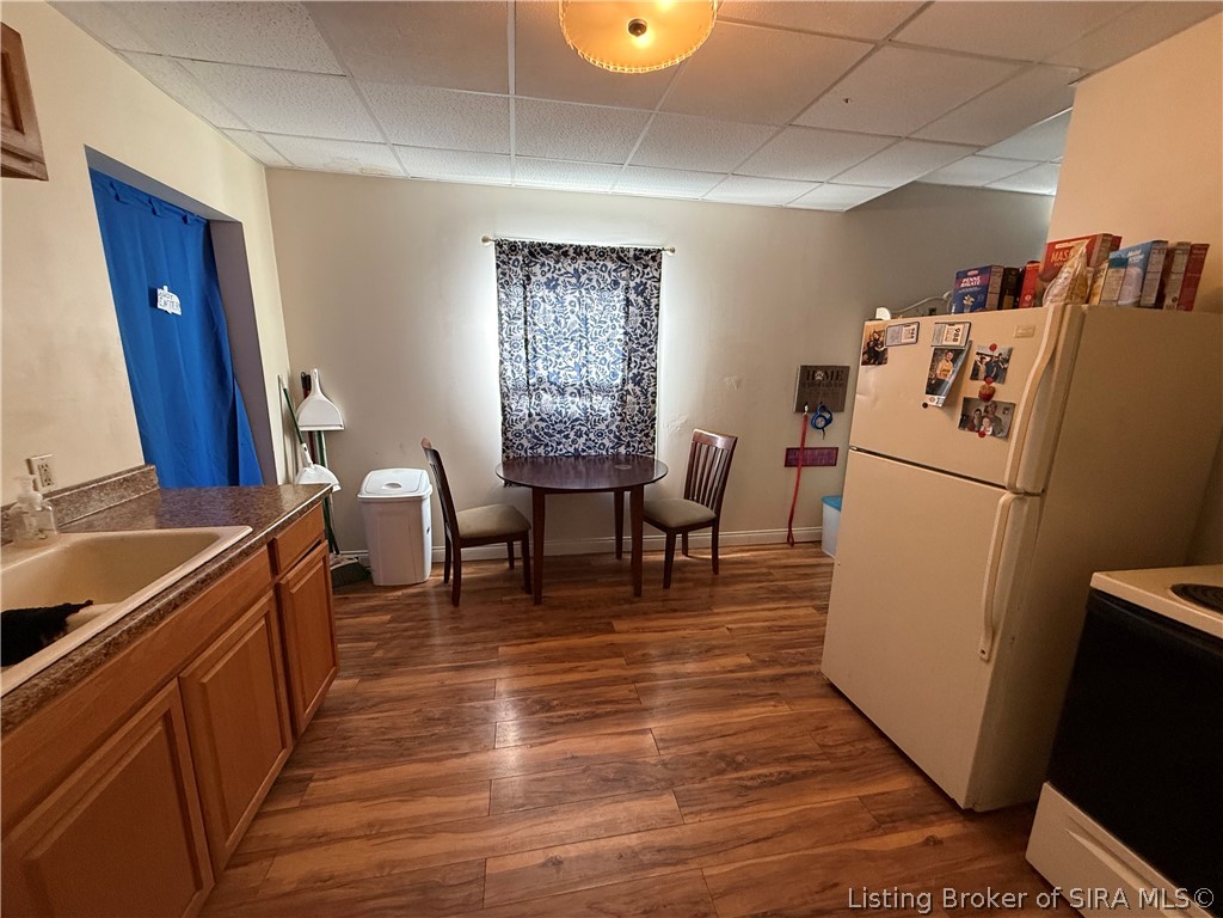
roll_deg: -1.0
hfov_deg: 102.1
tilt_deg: -10.7
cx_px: 612
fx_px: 495
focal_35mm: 14
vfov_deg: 85.7
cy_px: 459
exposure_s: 1/60
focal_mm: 2.22
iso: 400
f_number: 2.2
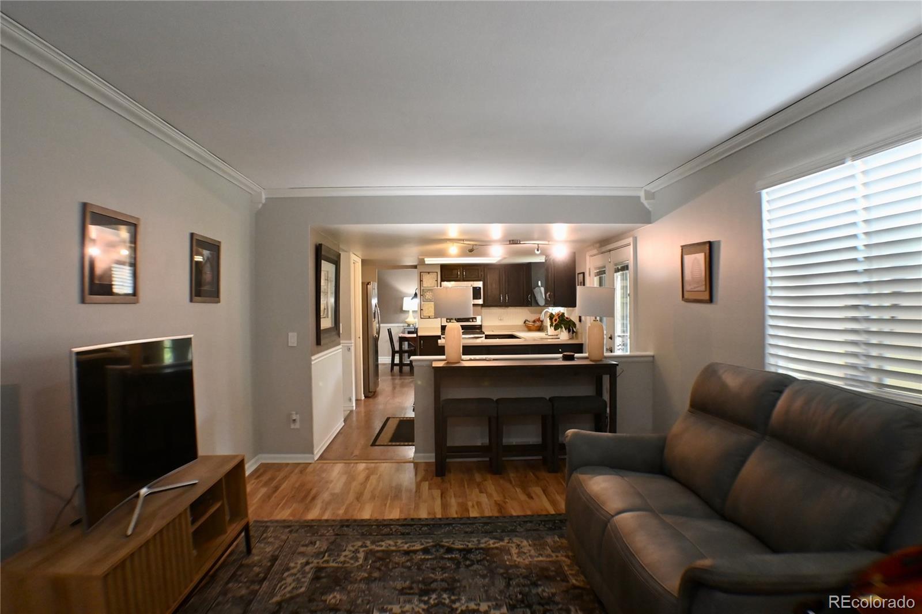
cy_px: 307
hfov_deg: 60.3
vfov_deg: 42.3
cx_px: 461
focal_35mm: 31
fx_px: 794
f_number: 4
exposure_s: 1/125
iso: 2000
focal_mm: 21
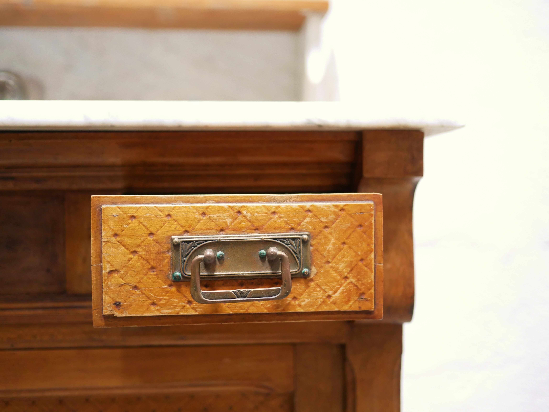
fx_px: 635
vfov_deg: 36.0
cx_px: 274
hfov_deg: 46.8
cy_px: 206
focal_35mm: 40
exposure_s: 1/60
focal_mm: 20
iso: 1250
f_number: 1.7
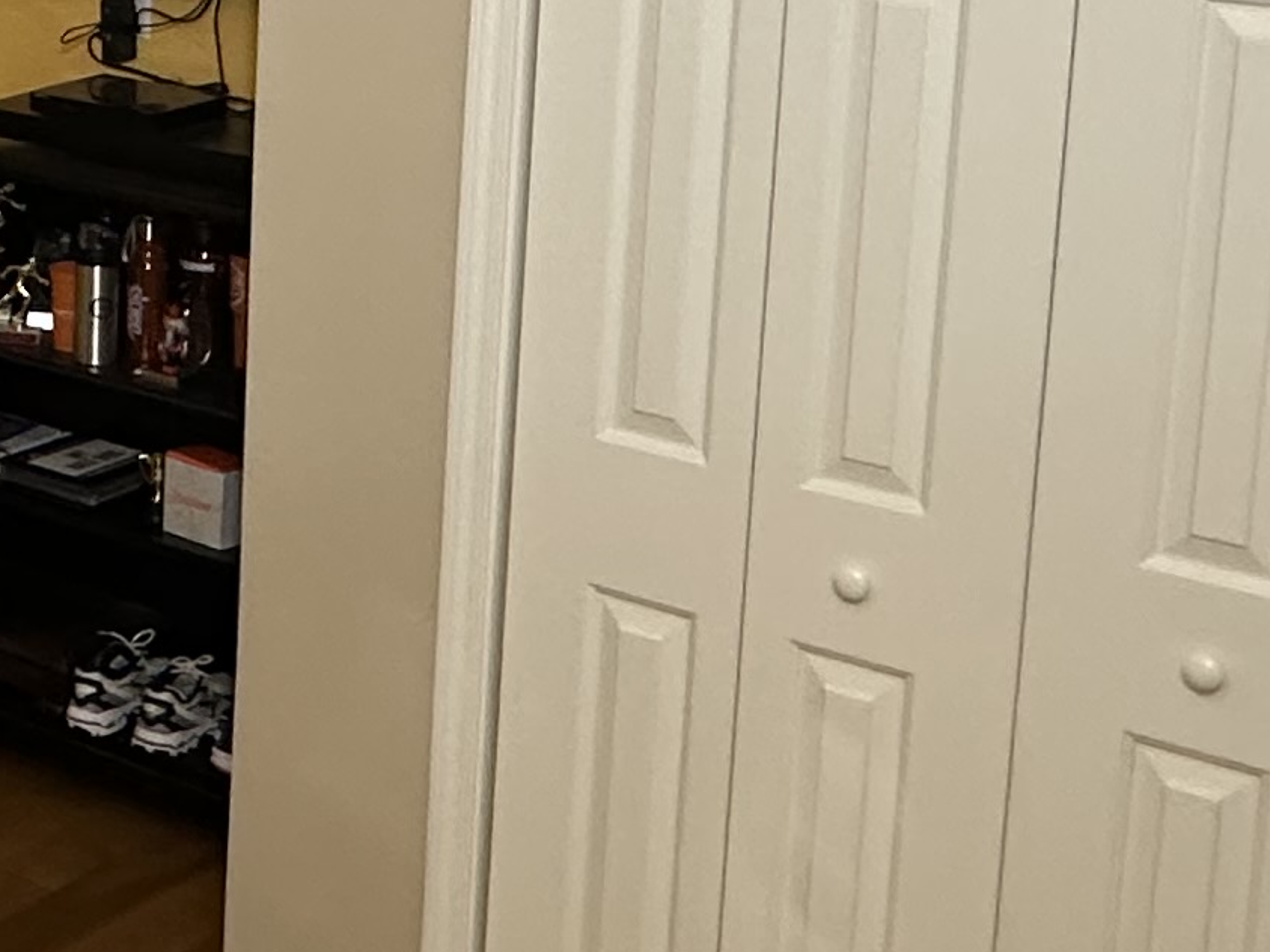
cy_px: 9
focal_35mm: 67
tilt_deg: -6.5
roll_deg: -2.3
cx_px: -30
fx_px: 2458
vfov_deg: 21.2
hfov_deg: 27.2
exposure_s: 1/60
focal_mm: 2.22
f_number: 2.2
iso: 200
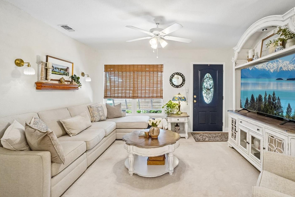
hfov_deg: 92.9
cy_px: 94
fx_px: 139
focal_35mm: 17
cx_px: 165
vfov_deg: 70.4
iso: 1000
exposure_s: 1/30
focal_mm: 10
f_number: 8
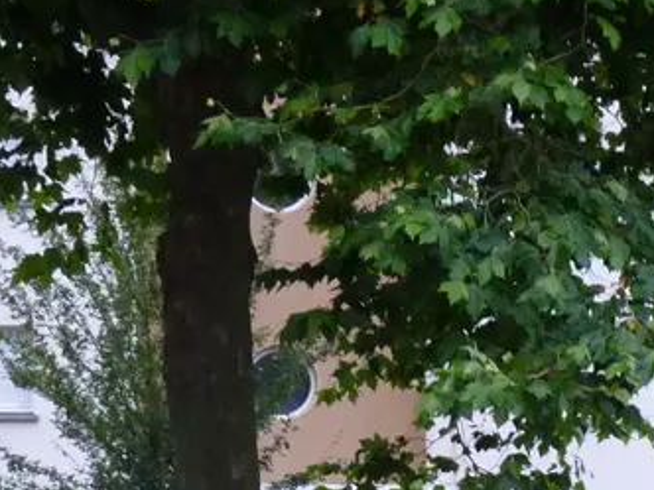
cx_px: 548
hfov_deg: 10.4
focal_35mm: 189
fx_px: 3571
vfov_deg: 7.6
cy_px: 905
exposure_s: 1/30
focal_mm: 8.7
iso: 250
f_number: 3.2
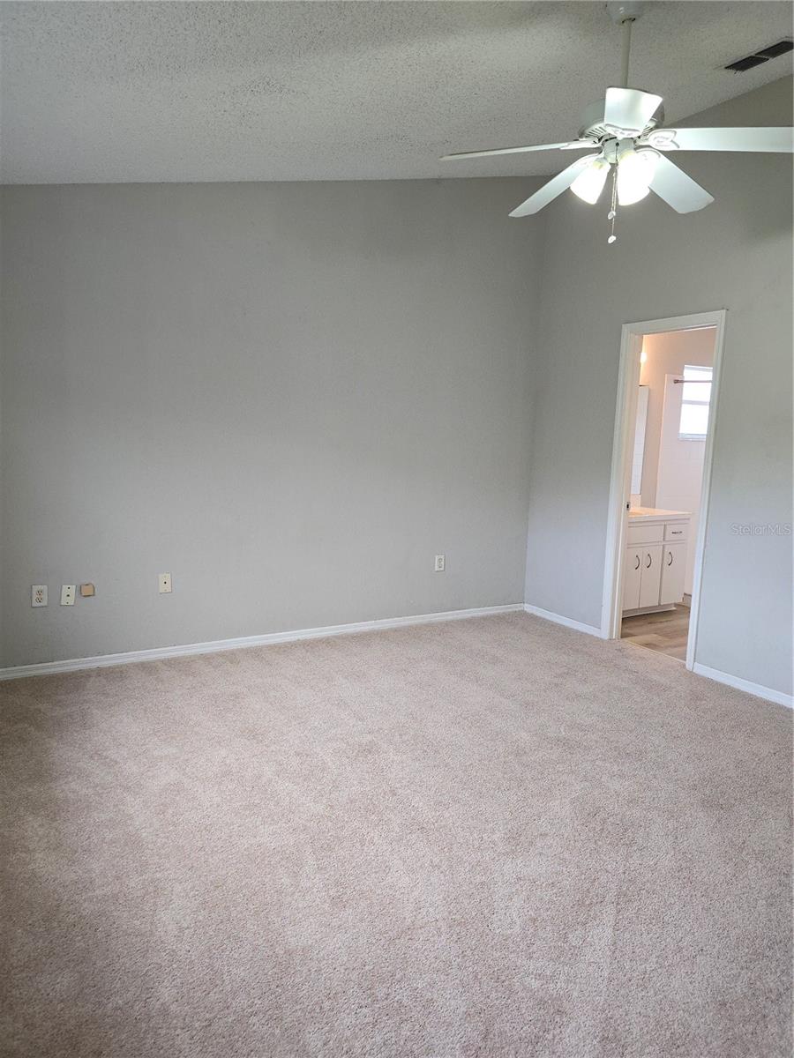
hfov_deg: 58.9
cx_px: 397
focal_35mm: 23
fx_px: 703
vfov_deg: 73.9
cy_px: 529
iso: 160
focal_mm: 6.3
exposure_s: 1/120
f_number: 1.7
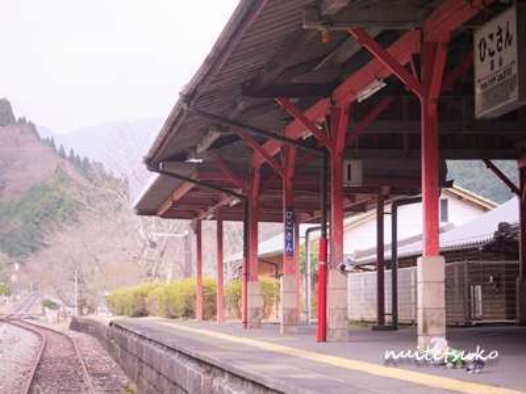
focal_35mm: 108
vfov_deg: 13.7
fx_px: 1641
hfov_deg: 18.2
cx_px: 263
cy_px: 197
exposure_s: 1/125
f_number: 4.3
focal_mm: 54
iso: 200
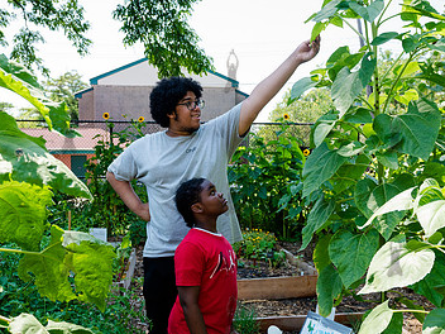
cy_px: 193
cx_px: 231
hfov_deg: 49.0
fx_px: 489
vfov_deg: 37.6
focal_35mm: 38
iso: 500
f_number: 4.5
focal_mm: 24
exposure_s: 1/640
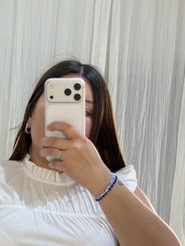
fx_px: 670
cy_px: 226
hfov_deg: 15.6
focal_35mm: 94
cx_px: 34
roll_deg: -2.0
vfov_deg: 20.4
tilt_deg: -16.3
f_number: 1.78
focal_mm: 6.76
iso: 100
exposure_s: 1/100
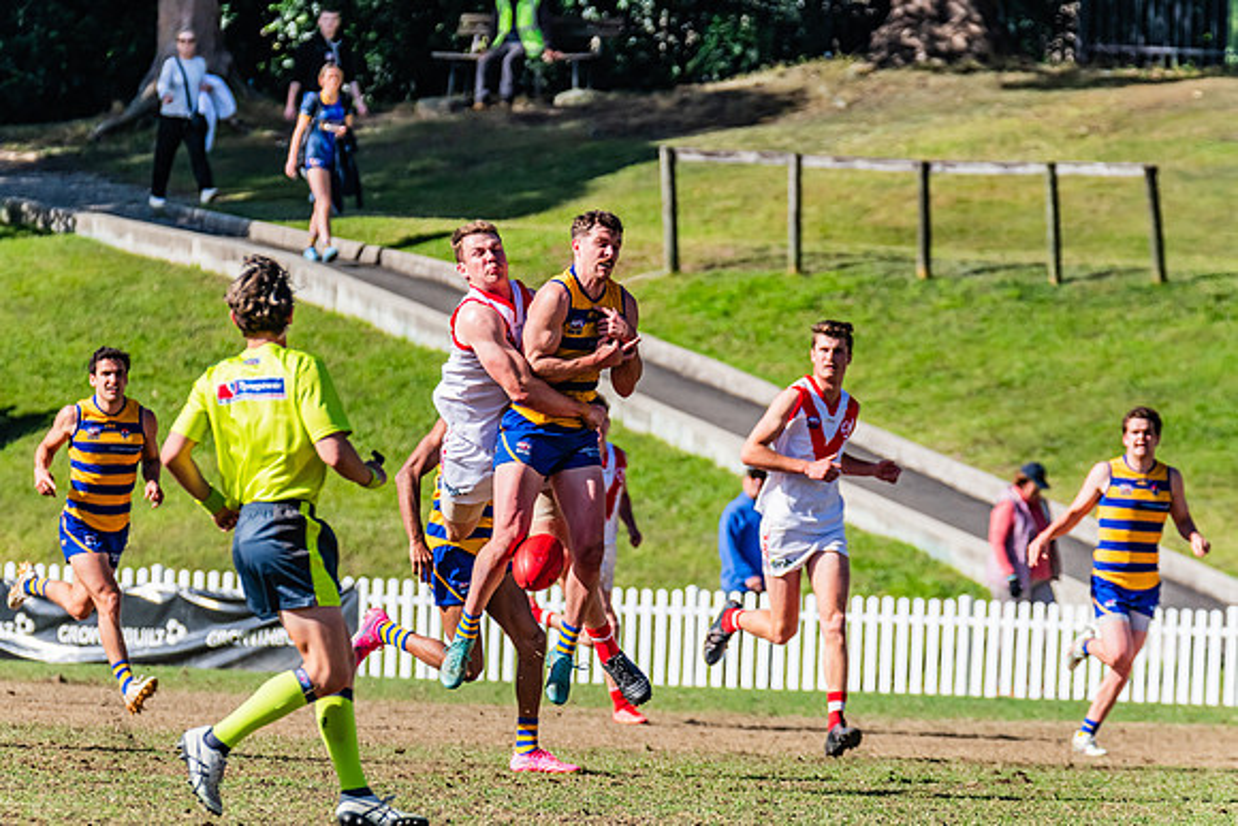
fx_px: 13875
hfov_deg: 5.1
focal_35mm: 403
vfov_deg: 3.4
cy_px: 388
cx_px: 586
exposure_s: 1/2000
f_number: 9
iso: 800
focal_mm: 380
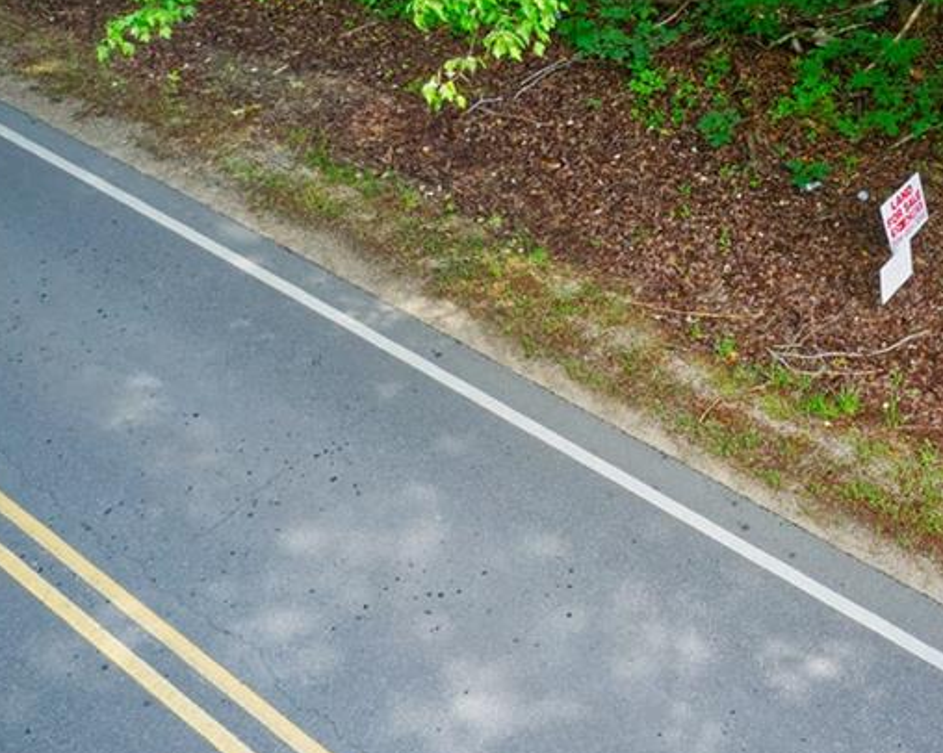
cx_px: 928
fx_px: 1479
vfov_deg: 28.1
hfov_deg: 32.7
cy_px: 167
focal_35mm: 53
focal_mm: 10.3
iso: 1600
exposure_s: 1/80
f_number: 4
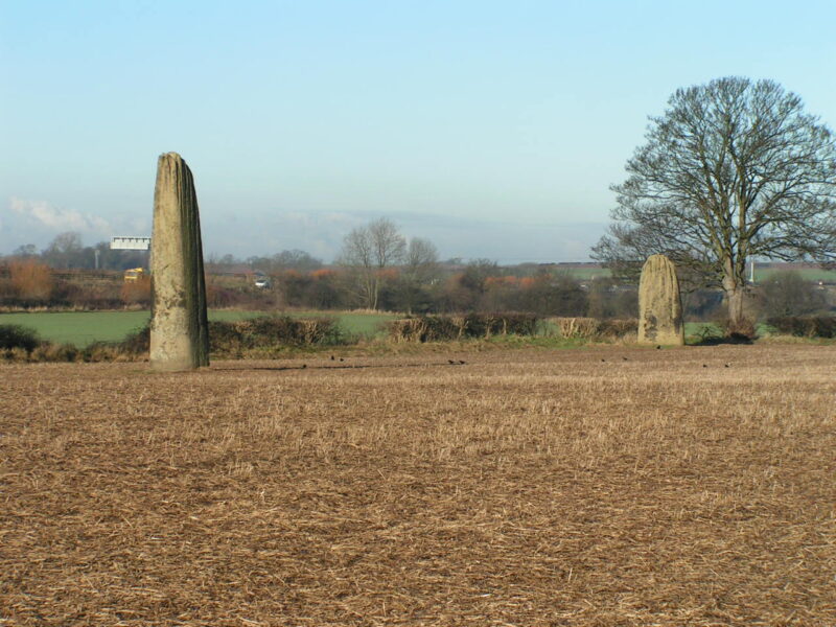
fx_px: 2512
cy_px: 314
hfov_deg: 18.9
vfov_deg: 14.2
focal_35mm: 104
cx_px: 418
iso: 50
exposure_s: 1/250
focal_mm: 15.9
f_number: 6.3
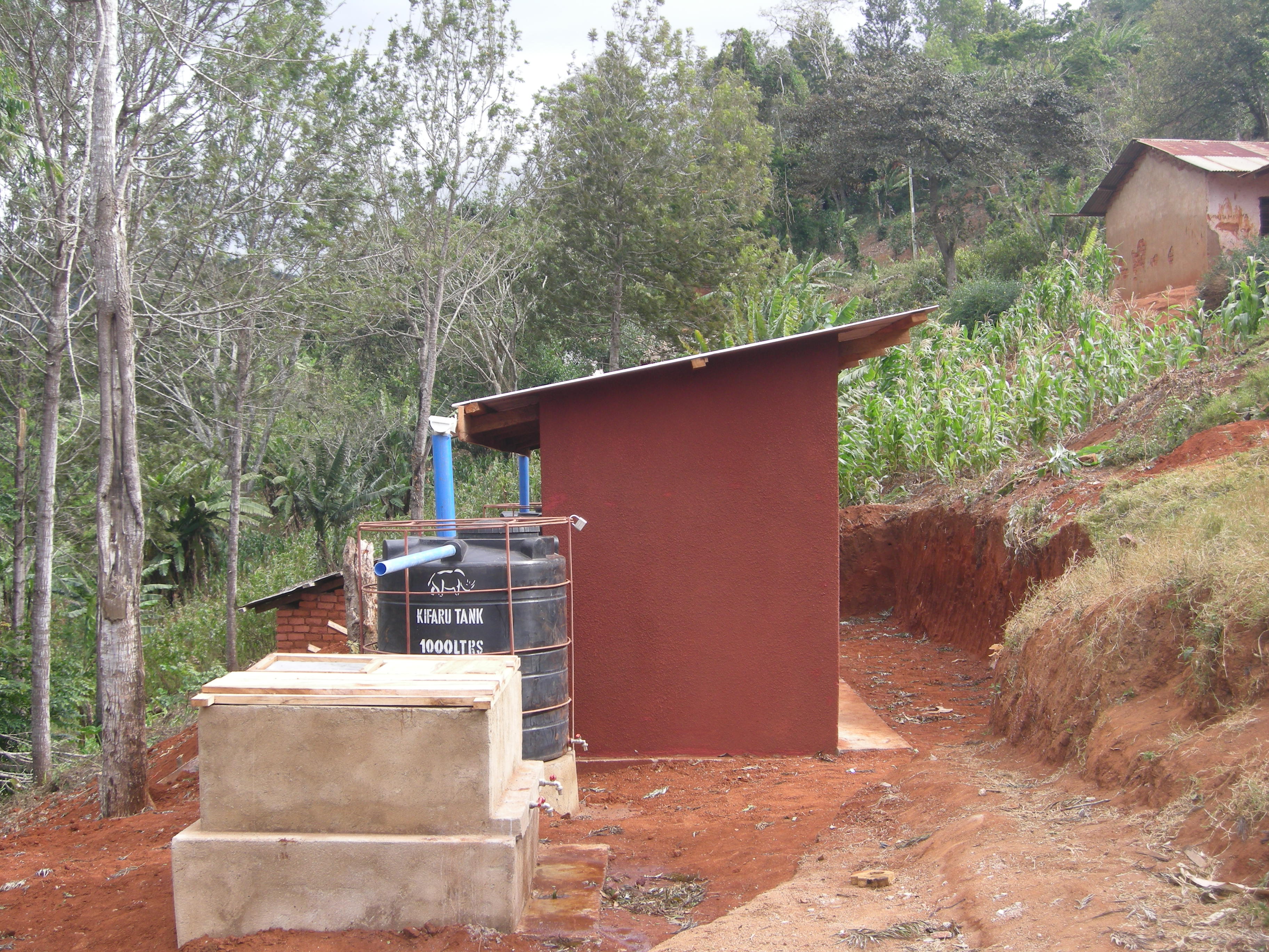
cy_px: 476
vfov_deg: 30.3
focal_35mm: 48
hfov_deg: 39.7
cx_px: 634
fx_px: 1760
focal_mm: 10.1
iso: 64
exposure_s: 1/100
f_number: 3.9
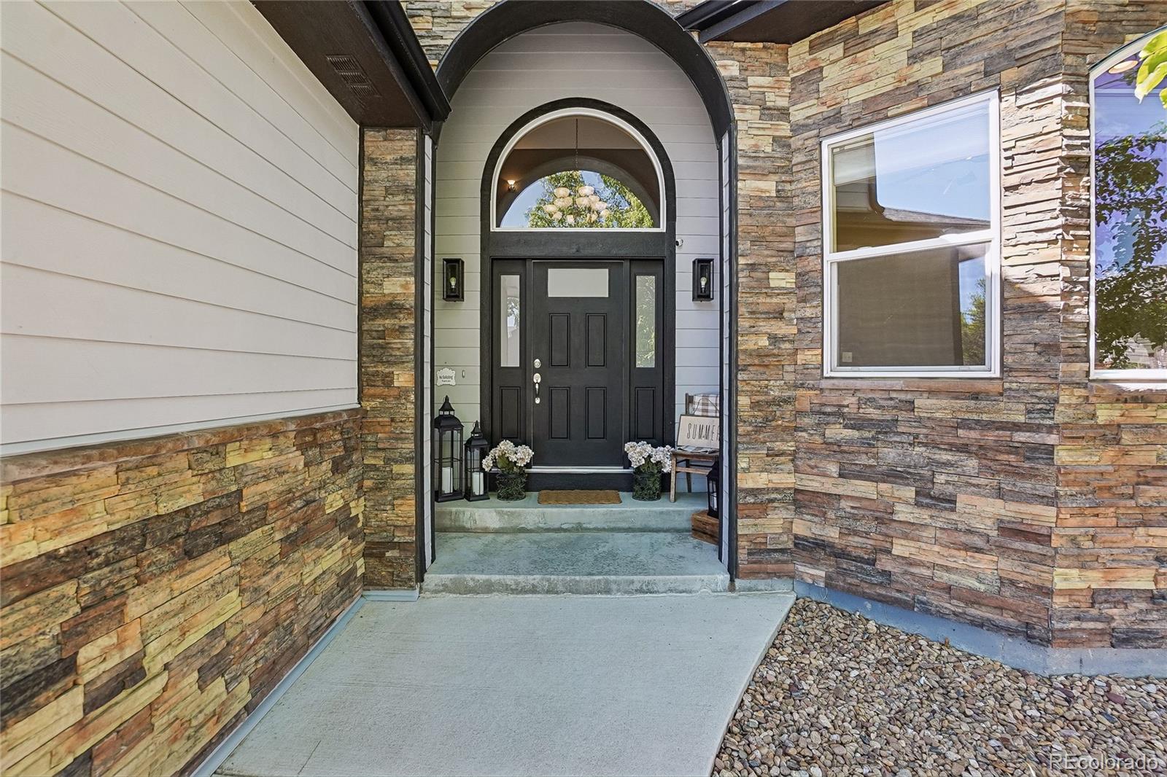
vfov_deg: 77.3
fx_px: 486
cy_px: 388
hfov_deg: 100.4
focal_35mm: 15
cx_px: 584
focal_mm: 10
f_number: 8
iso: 200
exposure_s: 1/30
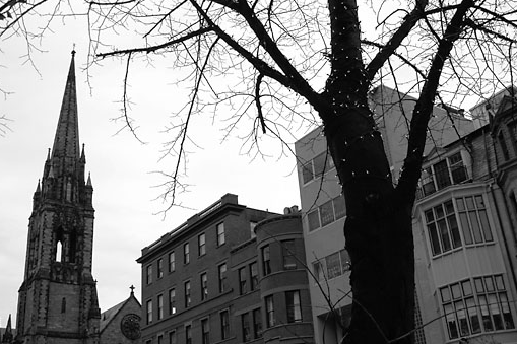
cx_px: 232
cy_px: 151
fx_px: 589
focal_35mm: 41
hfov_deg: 47.3
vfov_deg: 32.6
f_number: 4
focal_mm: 24
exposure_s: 1/500
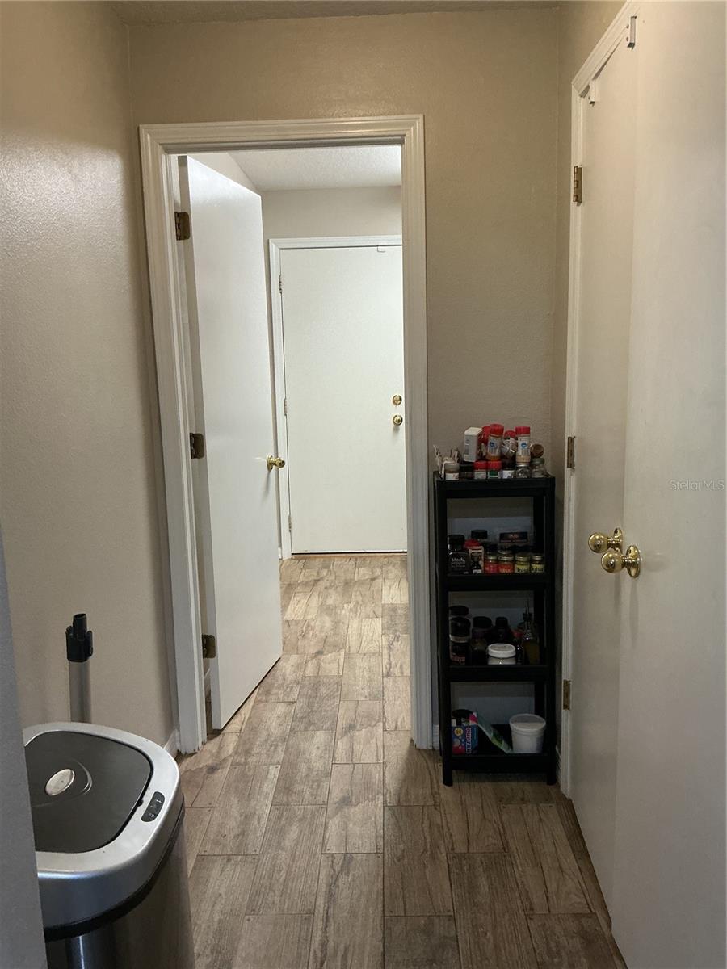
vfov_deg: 61.7
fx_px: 812
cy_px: 484
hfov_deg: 48.2
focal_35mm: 29
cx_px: 364
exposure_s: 1/60
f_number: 1.8
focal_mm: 3
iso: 160
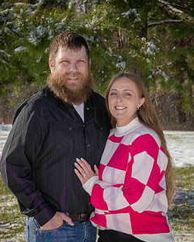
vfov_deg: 17.7
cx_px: 94
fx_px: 774
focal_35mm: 108
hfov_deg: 14.3
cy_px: 144
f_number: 11
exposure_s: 1/1000
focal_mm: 75
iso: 800
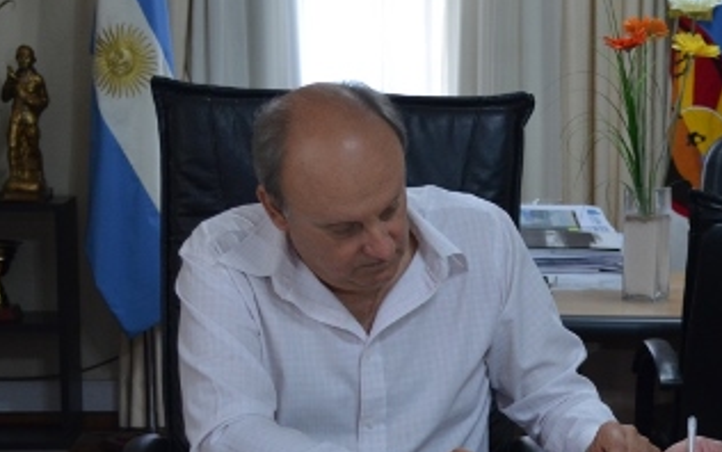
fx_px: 2008
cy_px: 409
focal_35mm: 102
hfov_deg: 20.1
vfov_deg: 12.8
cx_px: 626
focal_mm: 35
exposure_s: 1/60
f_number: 5
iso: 800
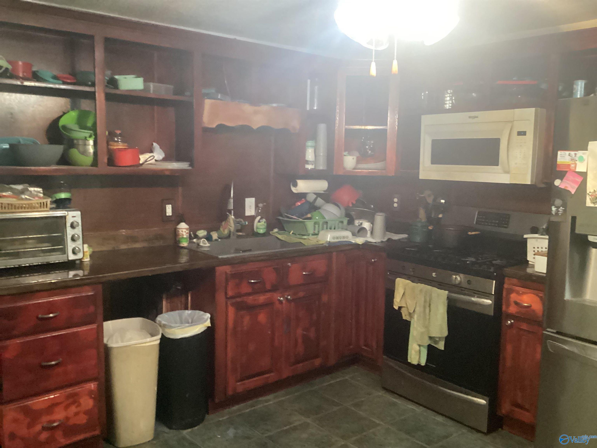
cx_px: 298
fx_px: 535
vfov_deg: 45.4
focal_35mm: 31
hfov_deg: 58.4
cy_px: 224
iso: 800
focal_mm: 3.3
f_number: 2.4
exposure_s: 1/30
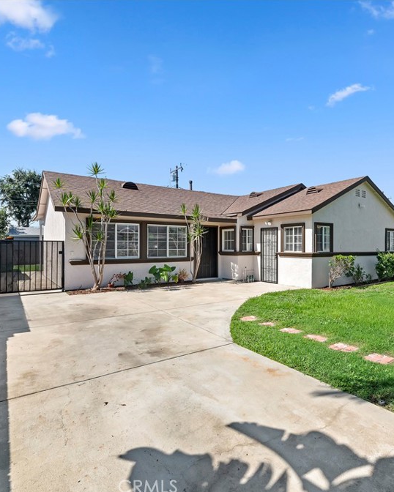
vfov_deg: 80.4
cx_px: 273
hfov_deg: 65.7
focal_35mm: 20
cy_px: 248
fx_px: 291
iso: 500
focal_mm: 14
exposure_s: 1/400
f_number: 16
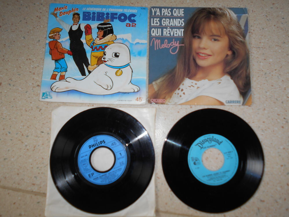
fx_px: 217
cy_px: 108
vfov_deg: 53.1
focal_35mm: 26
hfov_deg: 67.3
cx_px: 144
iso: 80
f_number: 3.2
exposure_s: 1/25
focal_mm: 4.6
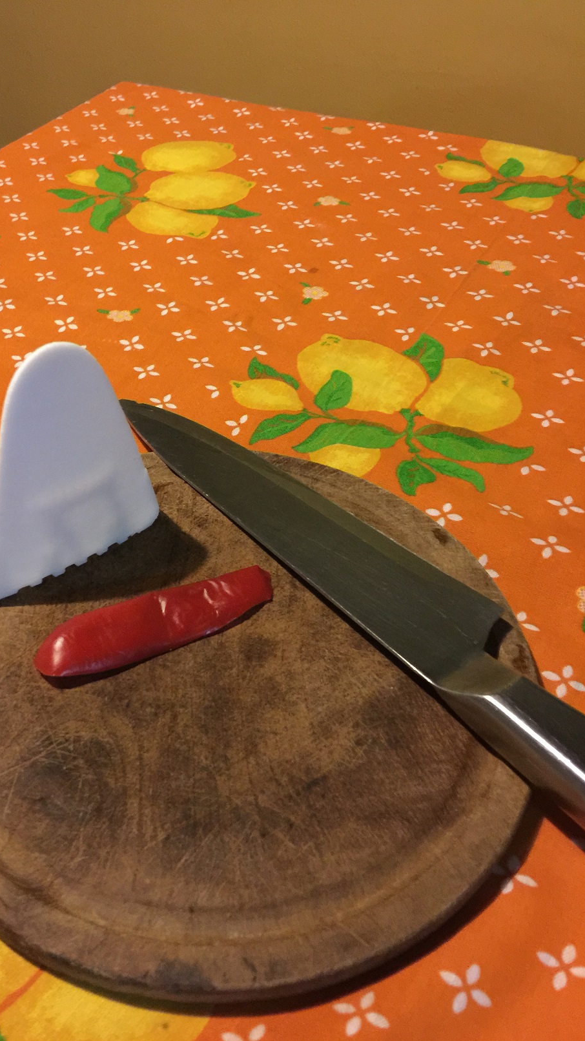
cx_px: 198
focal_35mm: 32
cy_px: 527
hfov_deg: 36.3
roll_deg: +1.9
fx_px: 883
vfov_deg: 61.0
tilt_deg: -42.7
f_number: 2.2
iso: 125
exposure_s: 1/4
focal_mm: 4.15
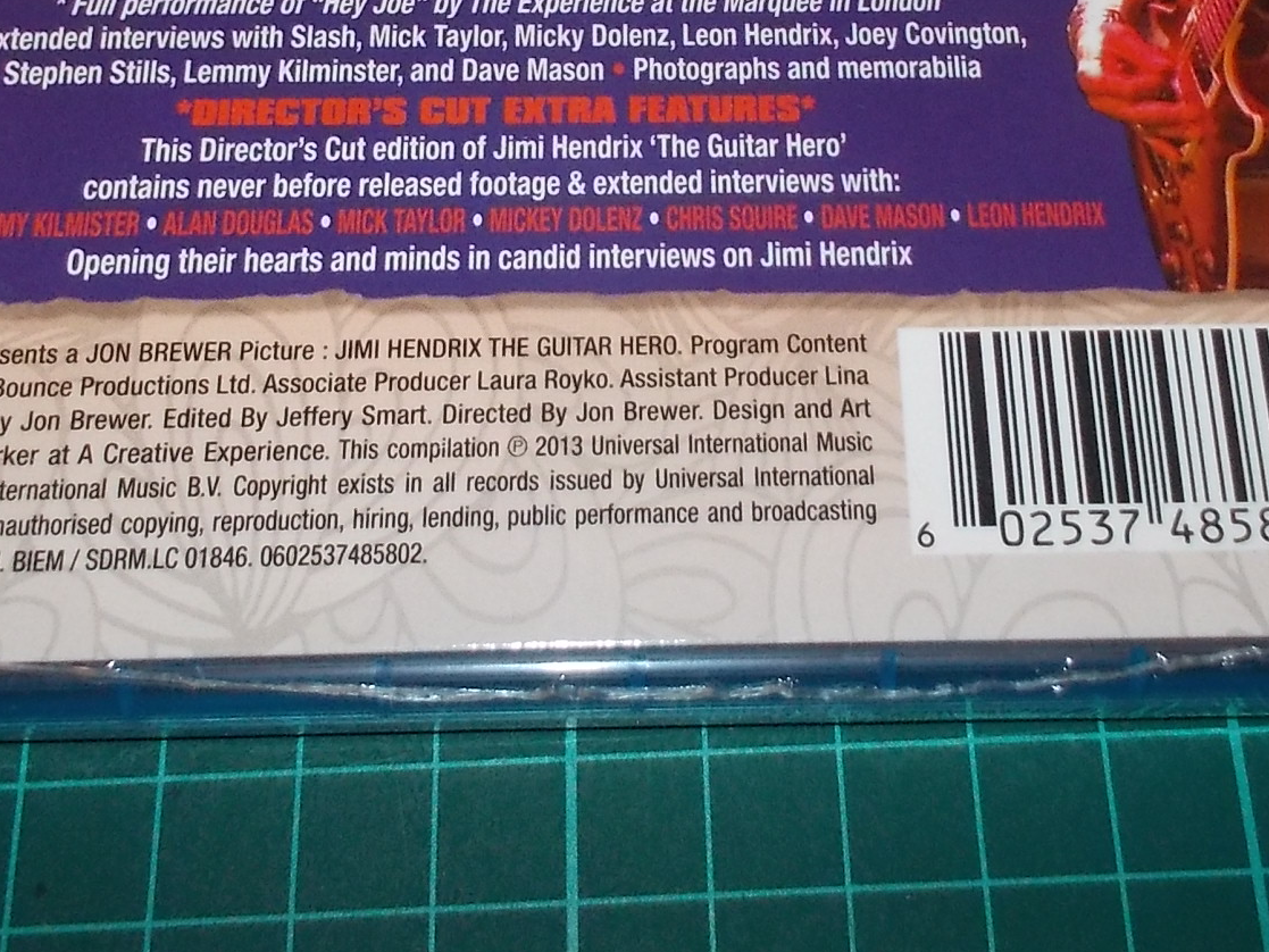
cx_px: 732
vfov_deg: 23.8
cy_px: 9
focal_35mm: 59
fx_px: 2163
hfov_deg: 32.6
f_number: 3.3
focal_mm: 4.1
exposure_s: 1/30
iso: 200
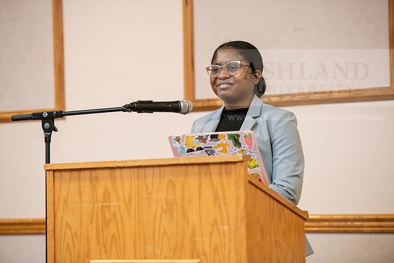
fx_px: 1478
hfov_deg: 15.2
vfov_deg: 10.2
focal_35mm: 135
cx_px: 197
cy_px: 132
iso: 5000
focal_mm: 135
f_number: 3.2
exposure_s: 1/200
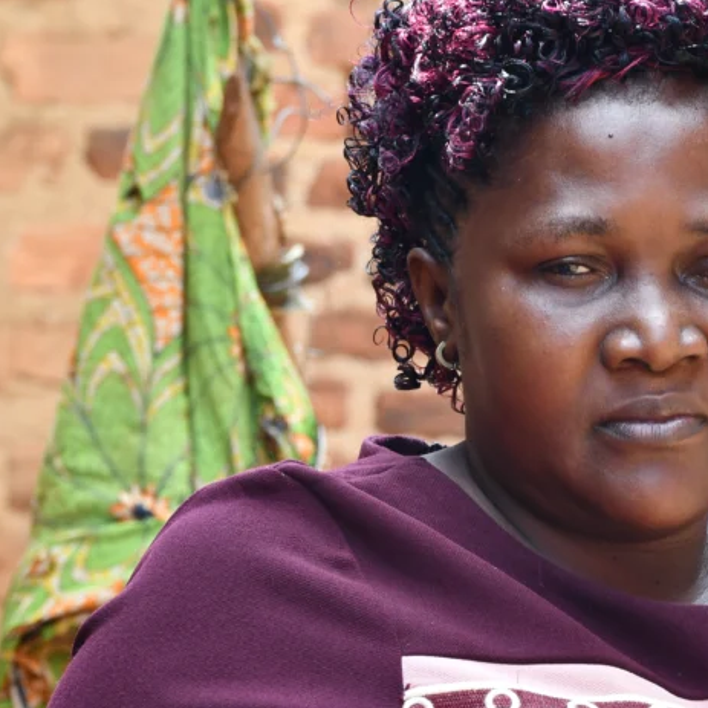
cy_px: 374
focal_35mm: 254
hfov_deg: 6.9
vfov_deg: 6.9
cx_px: 544
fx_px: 5878
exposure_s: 1/100
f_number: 8
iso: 400
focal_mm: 90
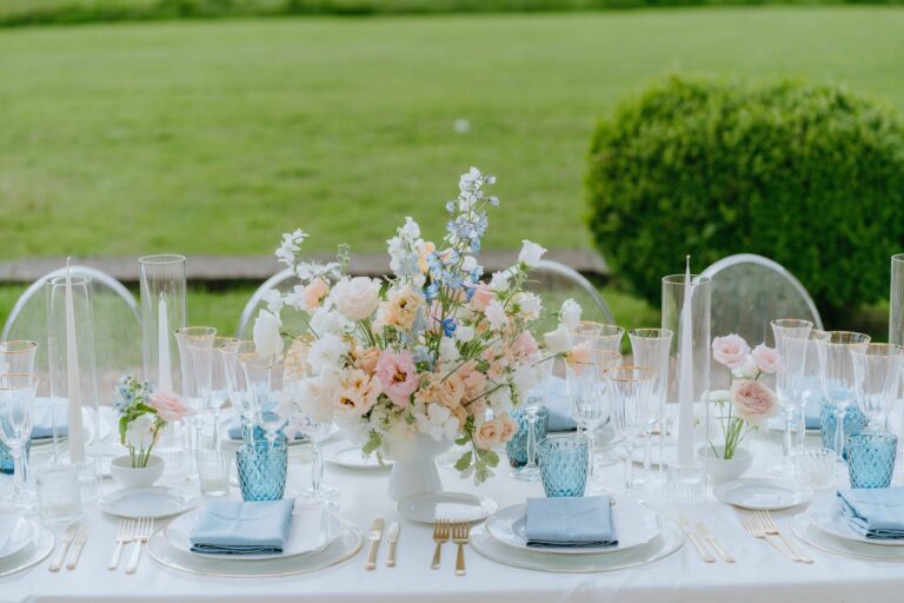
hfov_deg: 23.9
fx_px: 2134
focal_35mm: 85
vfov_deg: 16.1
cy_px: 302
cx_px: 452
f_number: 3.5
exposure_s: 1/1000
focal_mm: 85
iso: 100
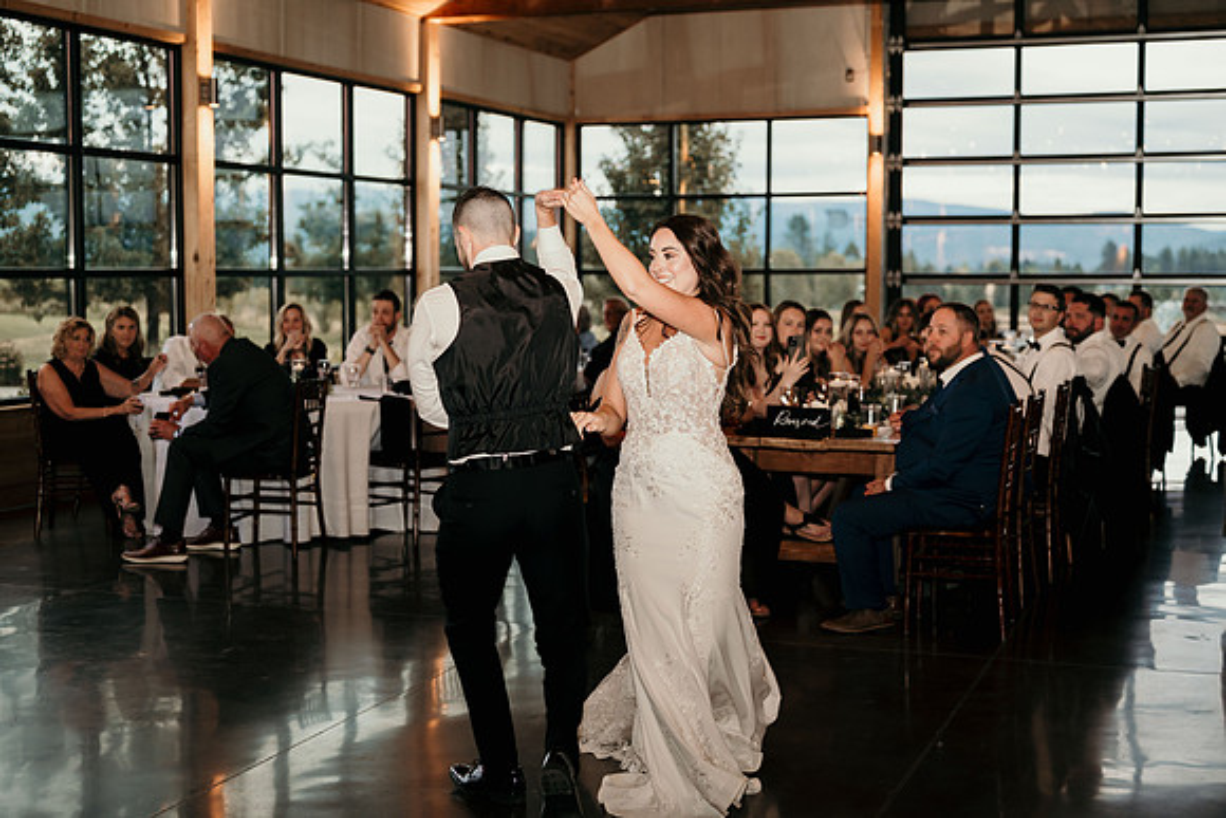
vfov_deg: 26.4
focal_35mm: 51
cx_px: 627
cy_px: 399
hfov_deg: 38.7
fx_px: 1743
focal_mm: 50
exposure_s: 1/100
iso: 500
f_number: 2.8
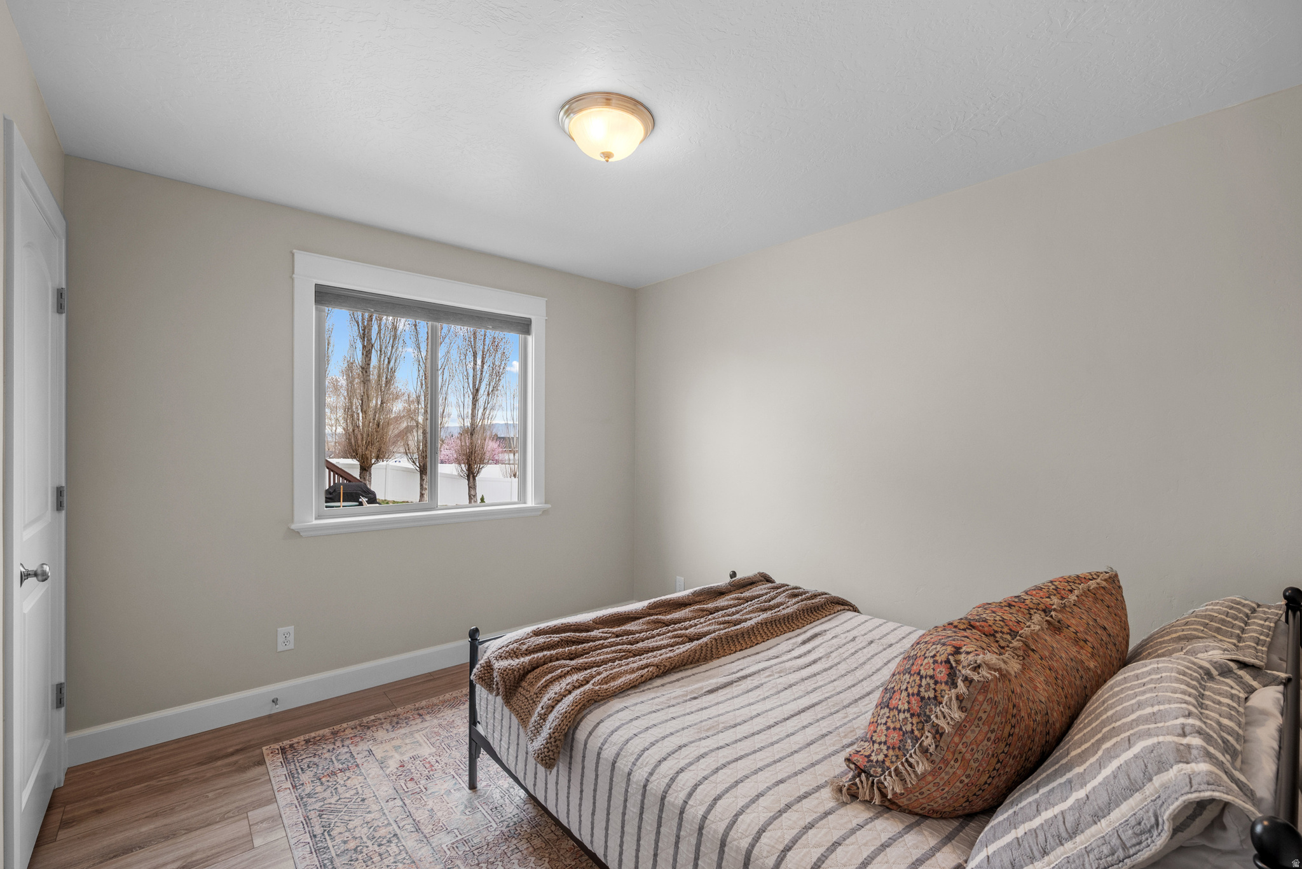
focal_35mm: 15
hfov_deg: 100.4
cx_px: 651
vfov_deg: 77.4
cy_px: 434
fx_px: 543
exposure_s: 1/2
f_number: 8
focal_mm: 15
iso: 500
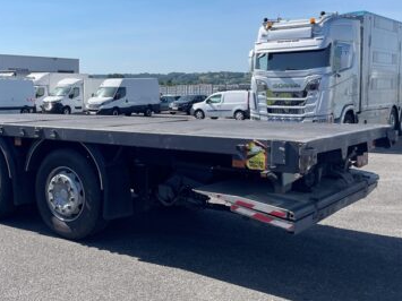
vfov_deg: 32.8
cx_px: 100
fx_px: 511
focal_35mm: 44
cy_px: 121
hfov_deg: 41.7
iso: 32
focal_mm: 4.2
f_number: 1.6
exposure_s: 1/3731
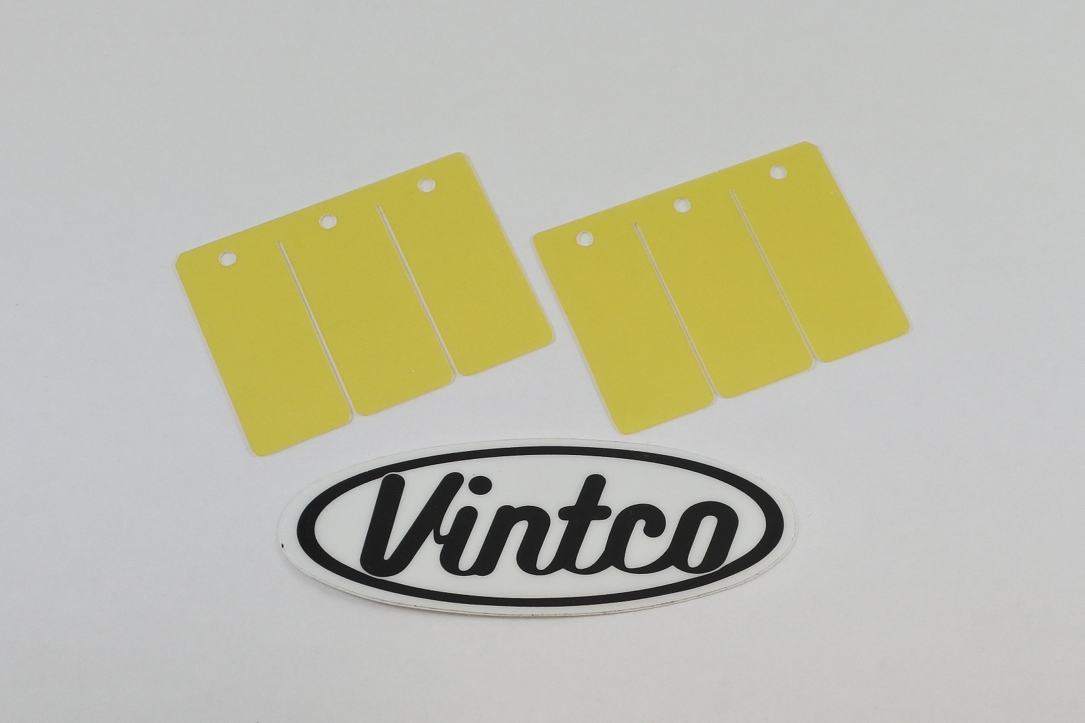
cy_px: 362
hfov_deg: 53.1
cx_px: 542
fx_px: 1085
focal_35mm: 36
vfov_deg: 36.9
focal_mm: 13.7
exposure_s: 1/250
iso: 400
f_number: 4
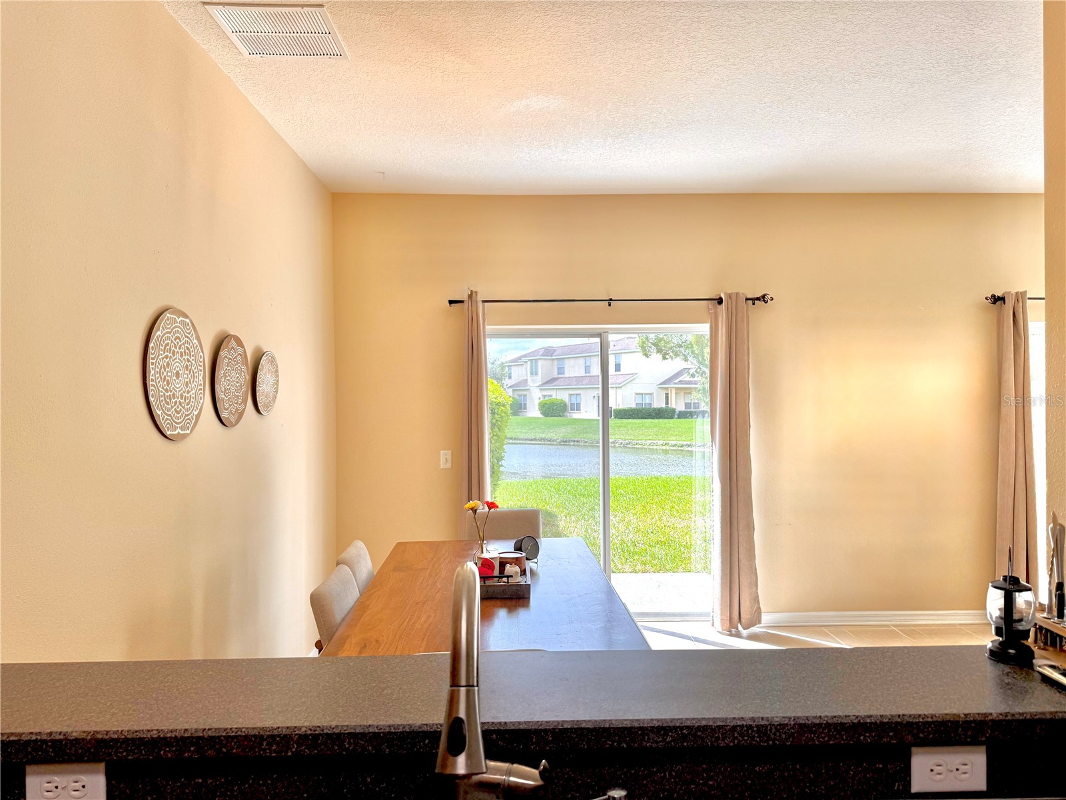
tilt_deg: -0.1
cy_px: 400
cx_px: 533
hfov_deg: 71.6
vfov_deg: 56.8
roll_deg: +0.1
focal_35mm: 24
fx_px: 739
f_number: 1.78
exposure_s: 1/654
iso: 100
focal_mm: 6.76
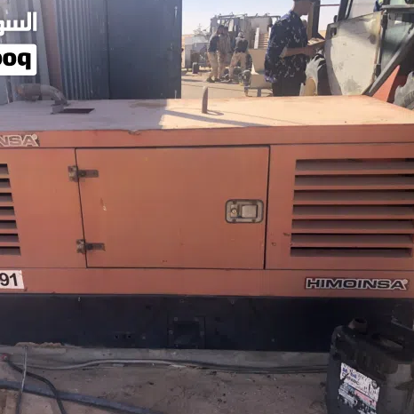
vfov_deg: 48.4
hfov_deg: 48.2
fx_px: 460
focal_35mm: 34
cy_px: 203
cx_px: 171
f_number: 1.8
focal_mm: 3.99
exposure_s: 1/899
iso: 20
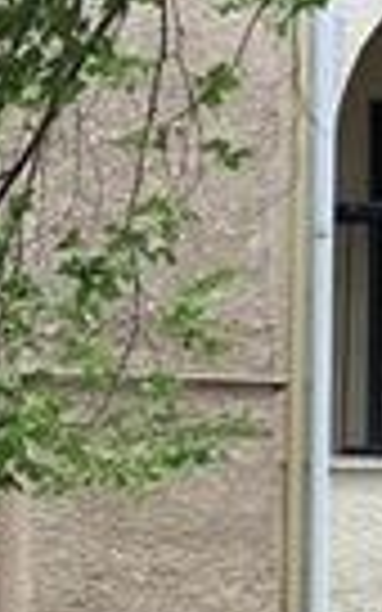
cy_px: 956
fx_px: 2682
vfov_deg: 12.3
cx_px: -306
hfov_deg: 7.9
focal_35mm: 161
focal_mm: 3.3
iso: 25
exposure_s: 1/120
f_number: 2.4
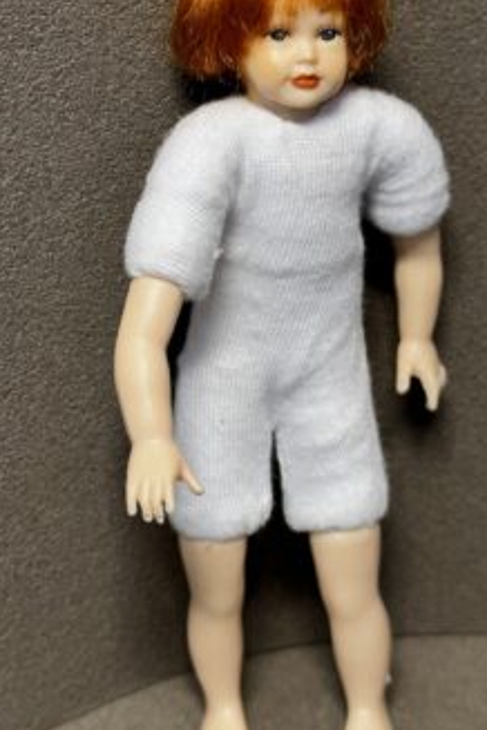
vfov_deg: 32.9
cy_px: 333
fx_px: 1238
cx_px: 290
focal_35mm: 61
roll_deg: -1.9
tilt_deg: -30.5
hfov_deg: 22.2
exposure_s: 1/146
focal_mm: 6.86
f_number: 1.78
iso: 50
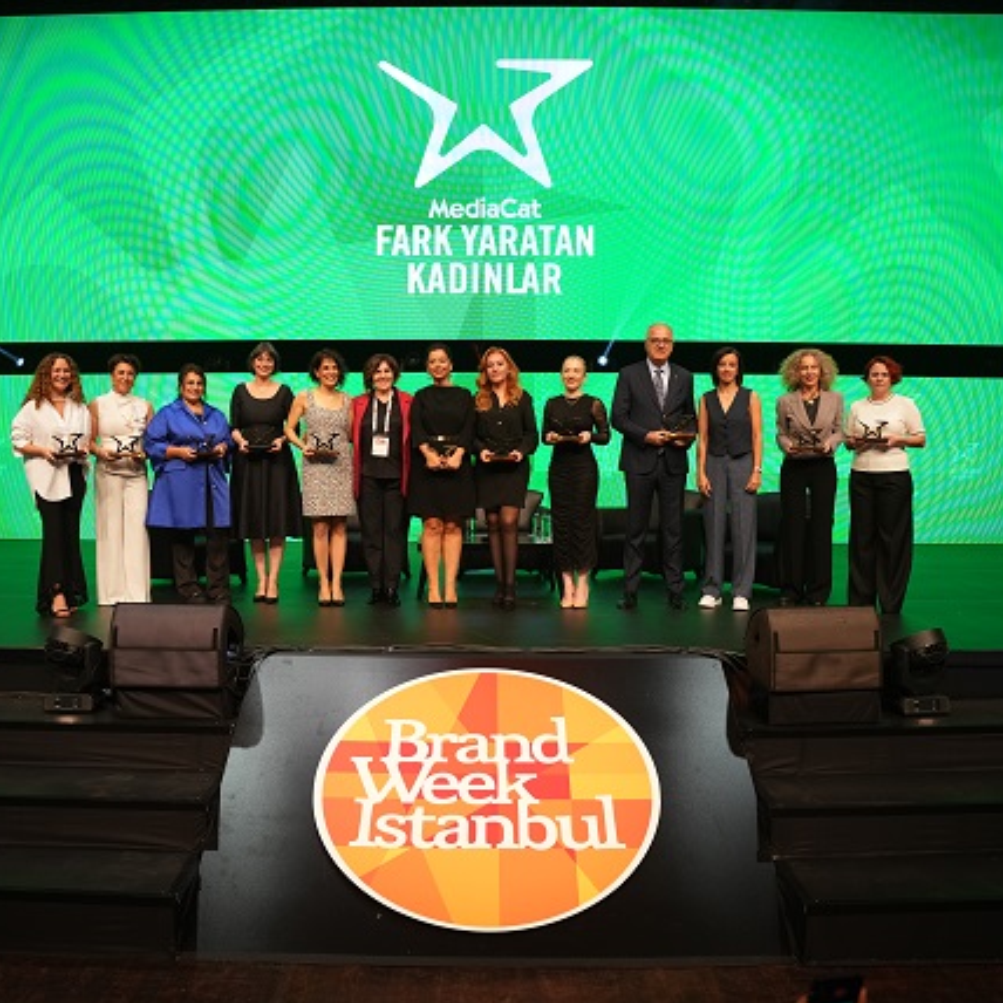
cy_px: 505
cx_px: 469
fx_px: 1016
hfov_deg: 52.5
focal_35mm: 31
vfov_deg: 52.5
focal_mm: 24
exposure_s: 1/200
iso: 1000
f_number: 2.8
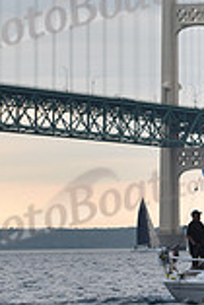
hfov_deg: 4.1
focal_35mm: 332
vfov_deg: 6.1
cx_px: 320
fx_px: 2816
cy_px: -117
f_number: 5
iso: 500
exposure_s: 1/640
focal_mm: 90
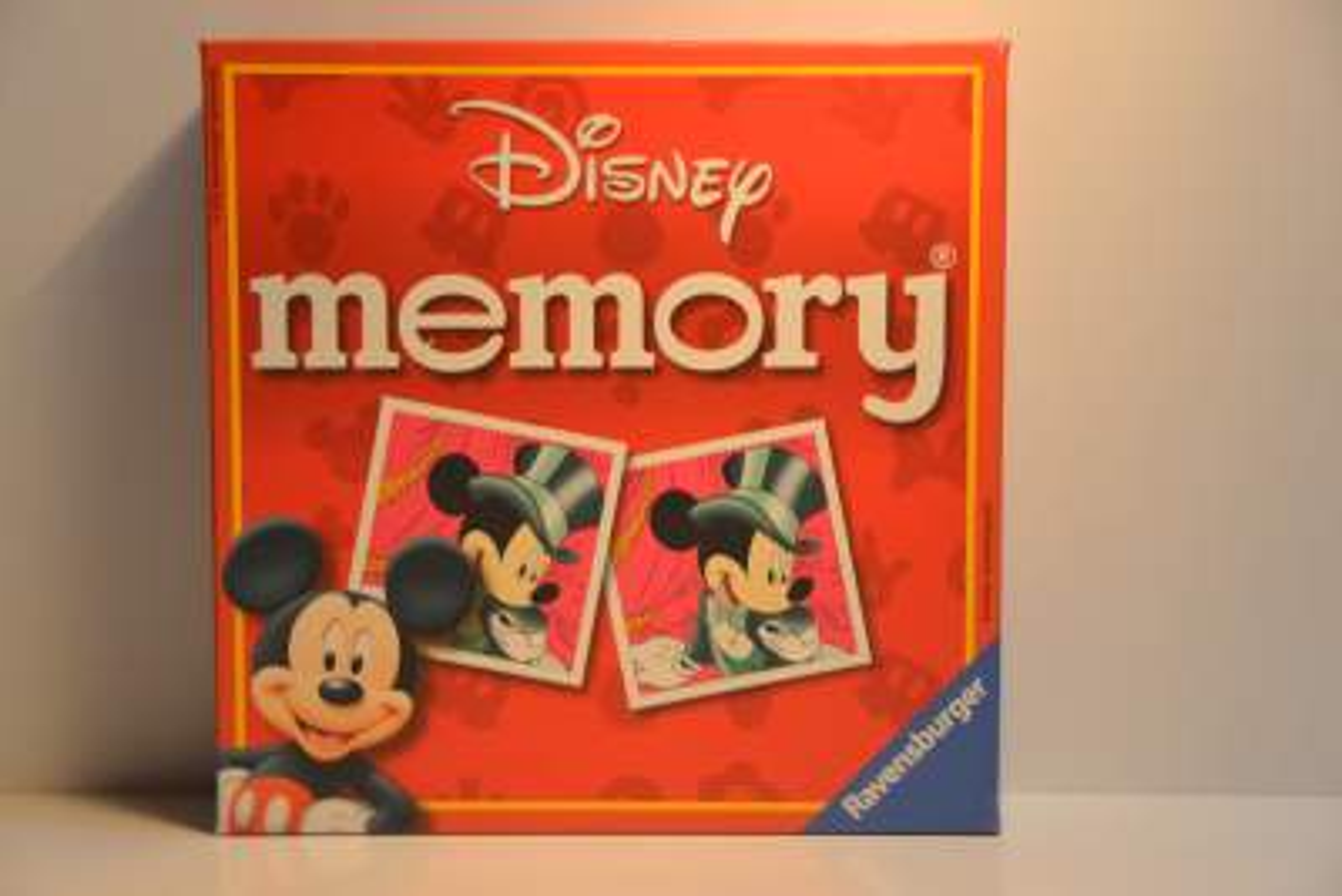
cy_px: 448
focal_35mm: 60
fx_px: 2237
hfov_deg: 33.4
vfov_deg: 22.6
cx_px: 671
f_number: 4.8
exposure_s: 1/500
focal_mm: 60
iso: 180
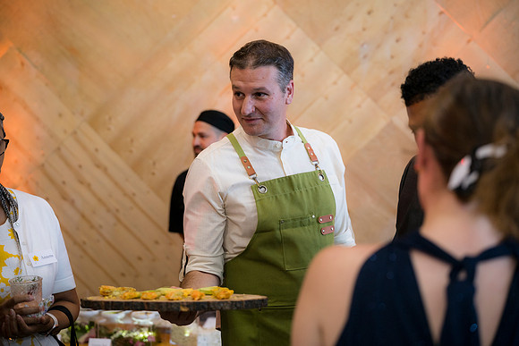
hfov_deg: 36.2
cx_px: 260
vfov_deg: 24.6
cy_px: 173
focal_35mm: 55
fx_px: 793
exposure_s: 1/160
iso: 360
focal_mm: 55
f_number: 2.2
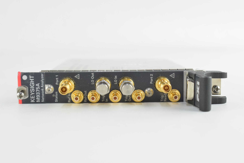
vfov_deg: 22.6
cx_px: 122
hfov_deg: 33.4
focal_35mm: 60
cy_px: 82
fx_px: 407
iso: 400
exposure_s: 1/30
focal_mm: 40
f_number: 10
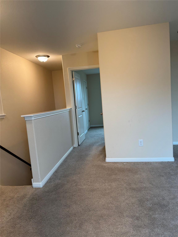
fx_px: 165
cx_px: 89
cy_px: 118
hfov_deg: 56.8
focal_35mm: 24
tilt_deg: -6.3
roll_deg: +5.0
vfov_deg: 71.6
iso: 200
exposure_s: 1/120
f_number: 1.78
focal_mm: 6.76
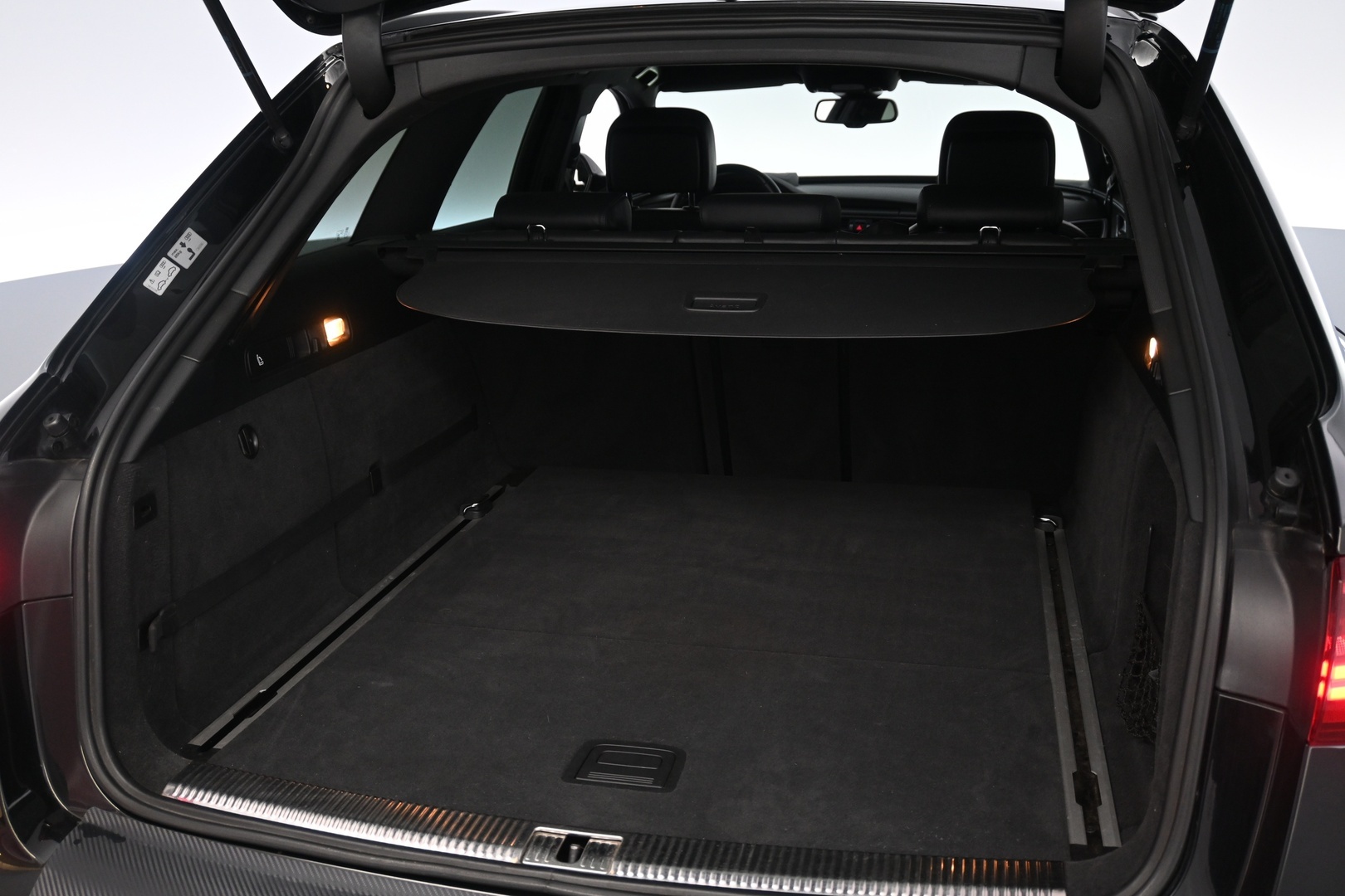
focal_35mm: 33
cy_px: 448
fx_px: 1233
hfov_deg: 57.2
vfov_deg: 40.0
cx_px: 672
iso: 900
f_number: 4
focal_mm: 22
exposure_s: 1/40
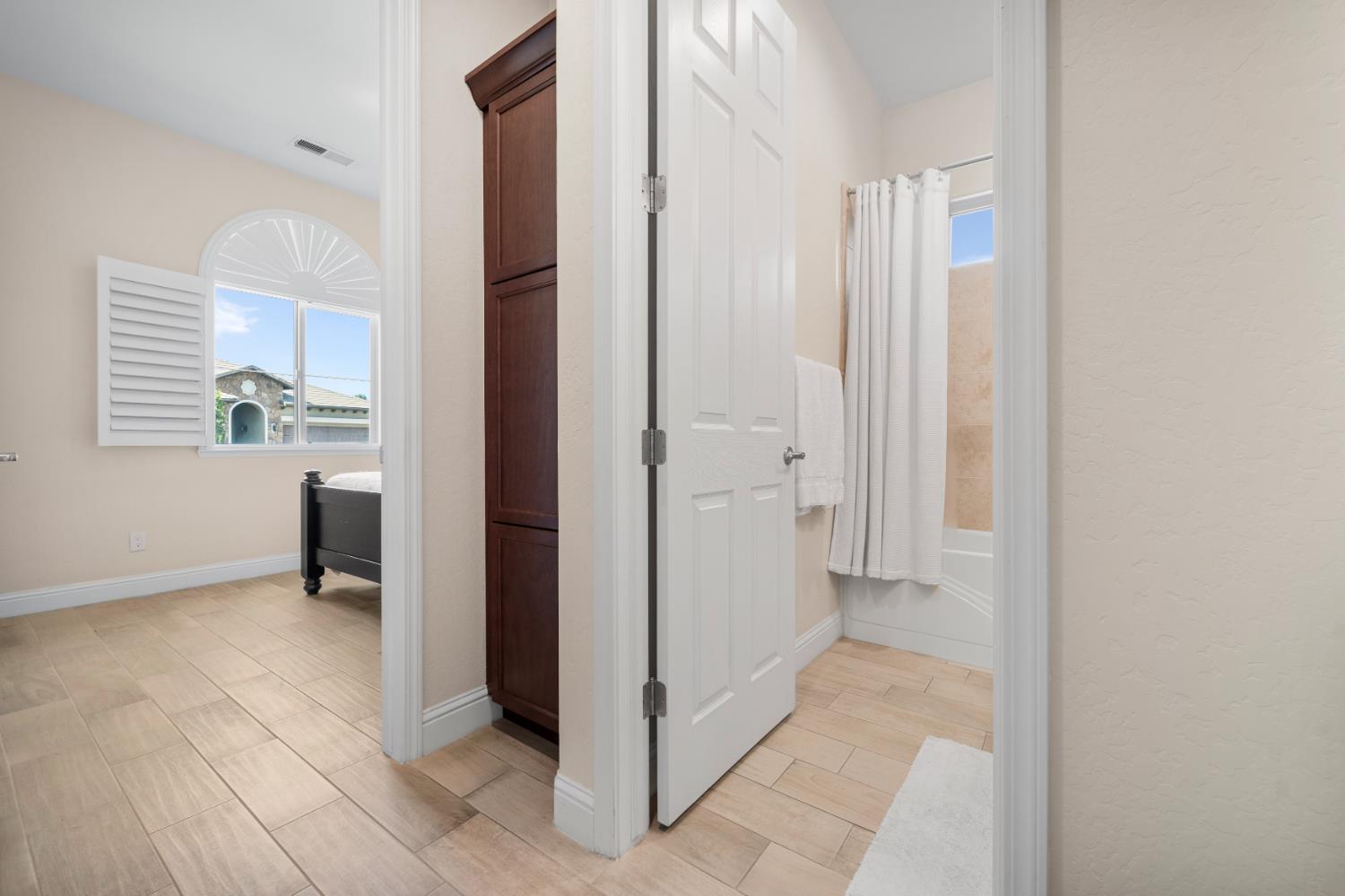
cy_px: 448
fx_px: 523
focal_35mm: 14
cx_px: 672
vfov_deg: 81.2
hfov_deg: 104.3
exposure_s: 1/60
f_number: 8
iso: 320
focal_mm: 14
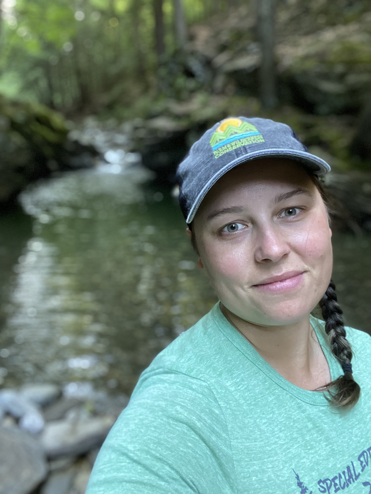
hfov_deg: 46.8
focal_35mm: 30
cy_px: 247
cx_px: 186
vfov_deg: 60.0
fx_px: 429
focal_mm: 2.71
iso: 400
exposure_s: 1/37
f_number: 2.2
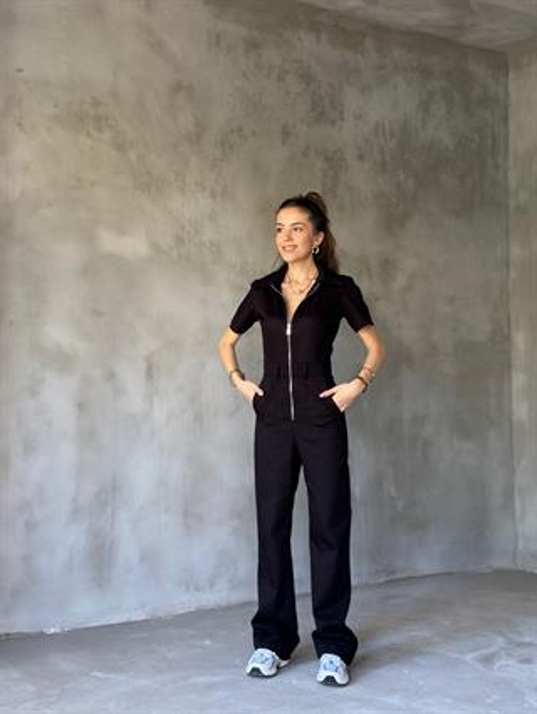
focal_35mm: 48
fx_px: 992
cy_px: 357
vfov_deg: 39.6
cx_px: 268
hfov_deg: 30.3
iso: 125
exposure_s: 1/81
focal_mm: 6.86
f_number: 1.78
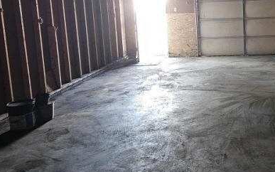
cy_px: 41
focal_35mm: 42
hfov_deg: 44.7
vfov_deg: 30.0
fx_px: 315
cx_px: 223
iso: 640
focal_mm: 6.3
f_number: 1.7
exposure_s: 1/60
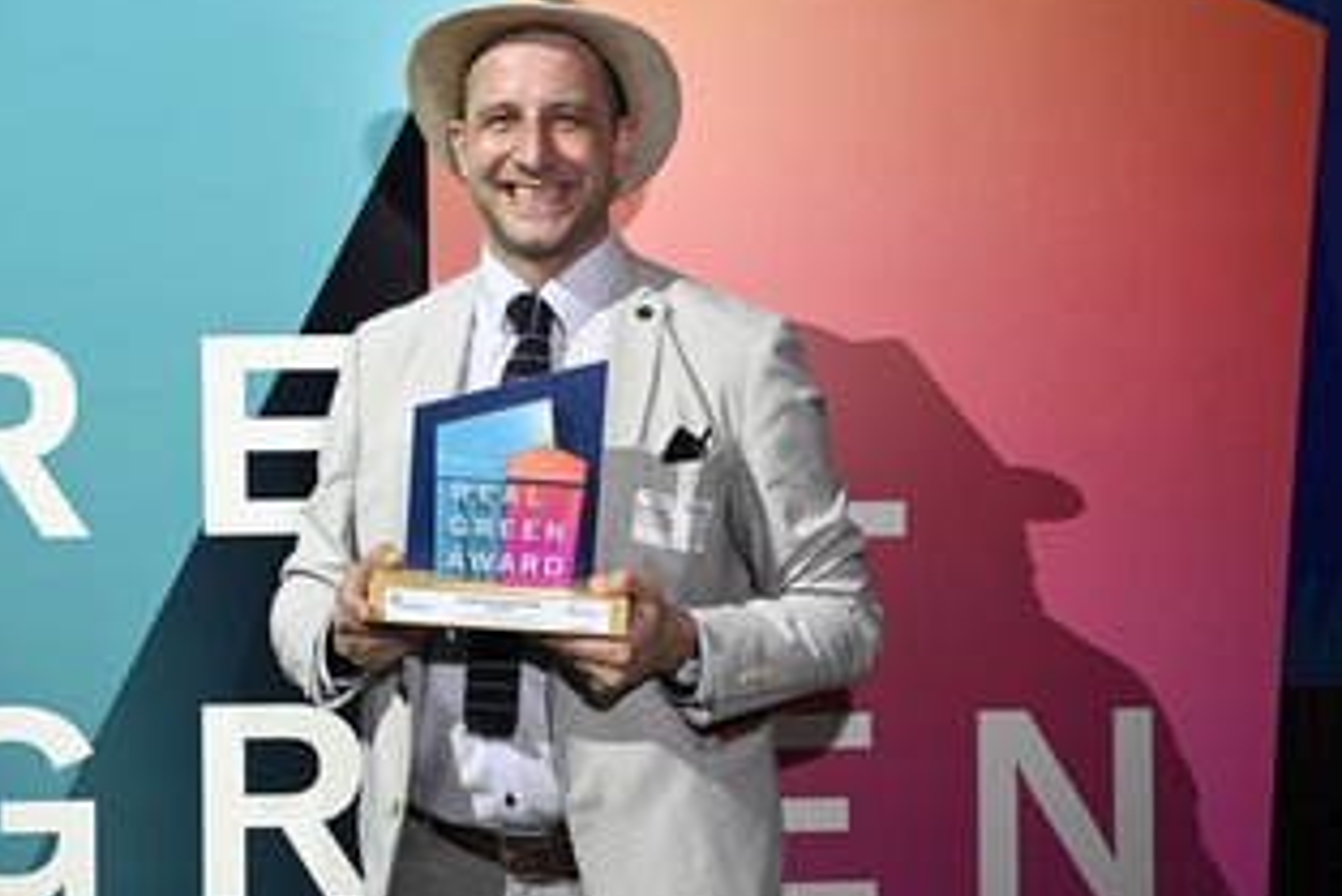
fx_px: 1715
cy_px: 337
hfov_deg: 42.5
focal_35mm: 46
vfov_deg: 29.2
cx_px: 540
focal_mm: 36
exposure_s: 1/160
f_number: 4
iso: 1000
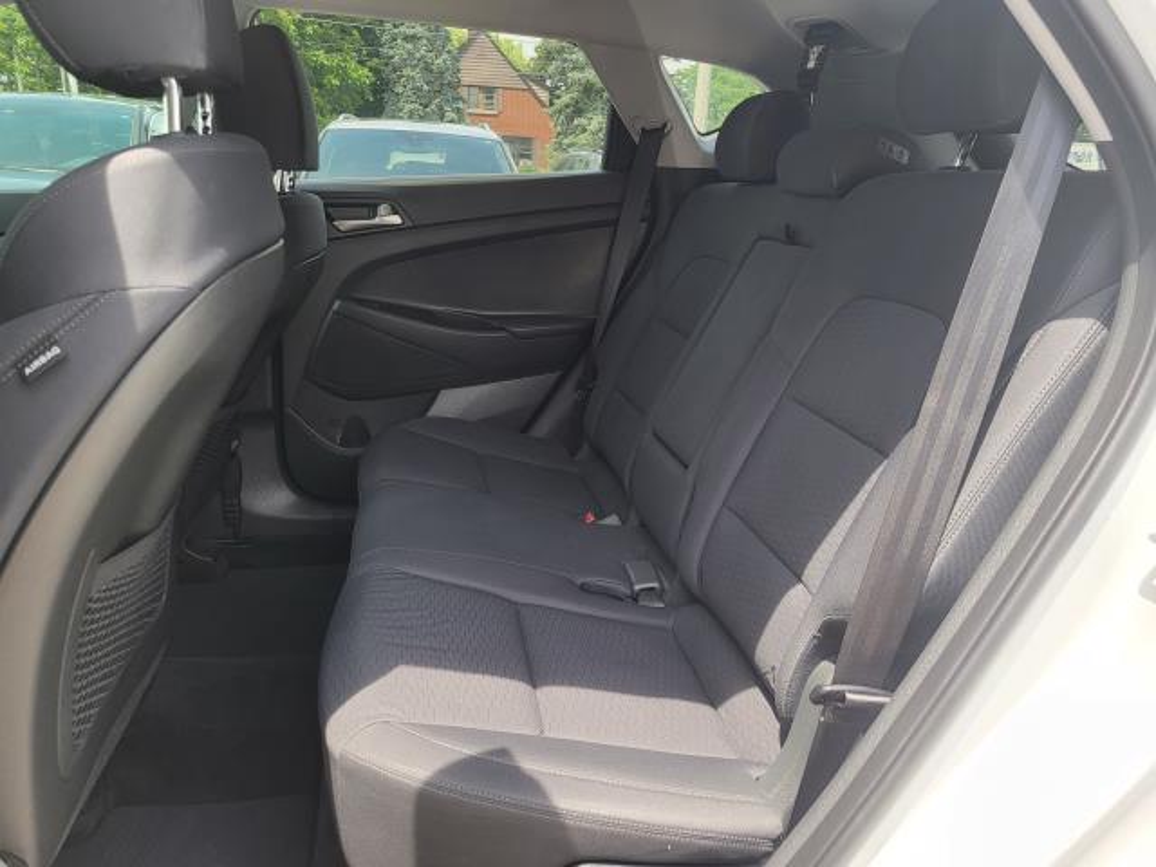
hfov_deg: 67.3
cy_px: 434
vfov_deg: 53.1
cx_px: 578
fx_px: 868
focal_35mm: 26
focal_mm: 5.4
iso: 40
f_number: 1.8
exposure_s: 1/226
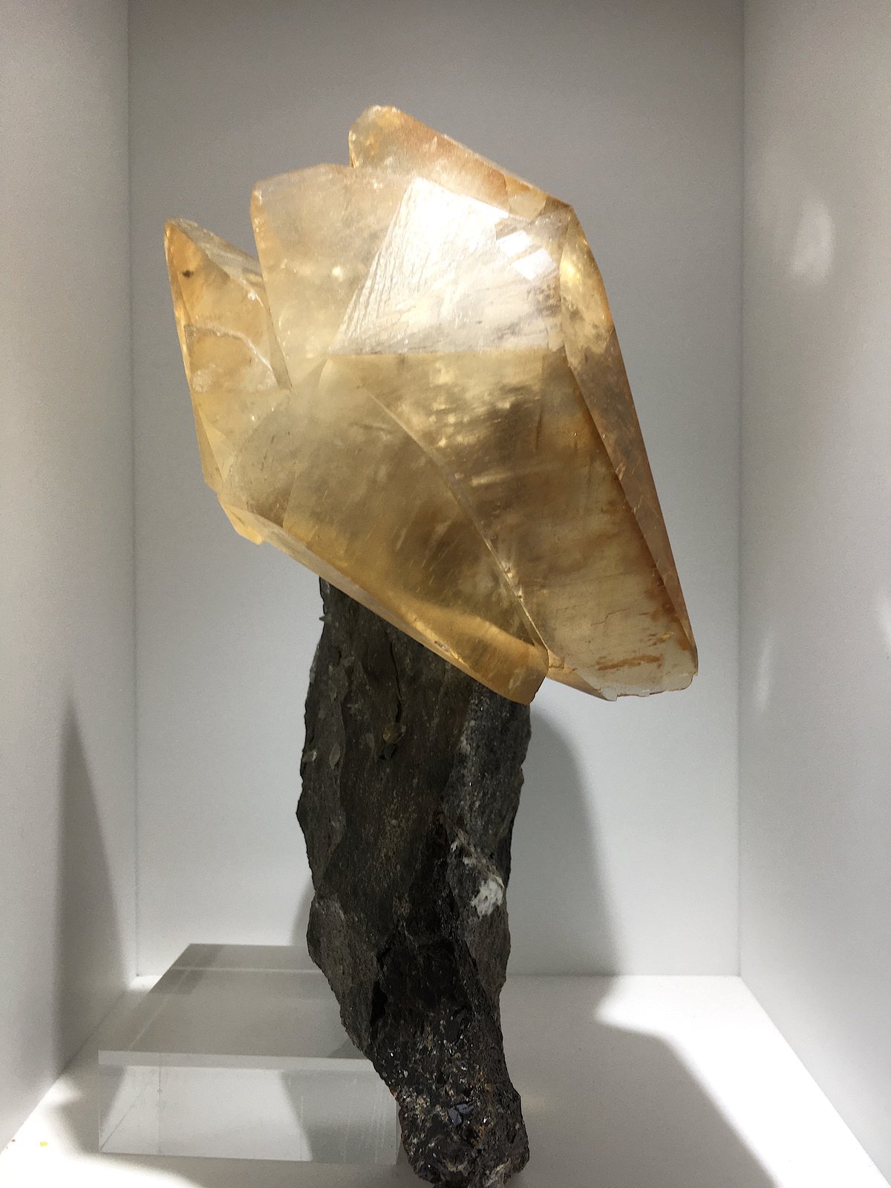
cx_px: 446
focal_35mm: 29
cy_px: 594
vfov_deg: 61.7
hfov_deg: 48.2
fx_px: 995
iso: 32
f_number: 2.2
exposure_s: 1/50
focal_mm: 4.15
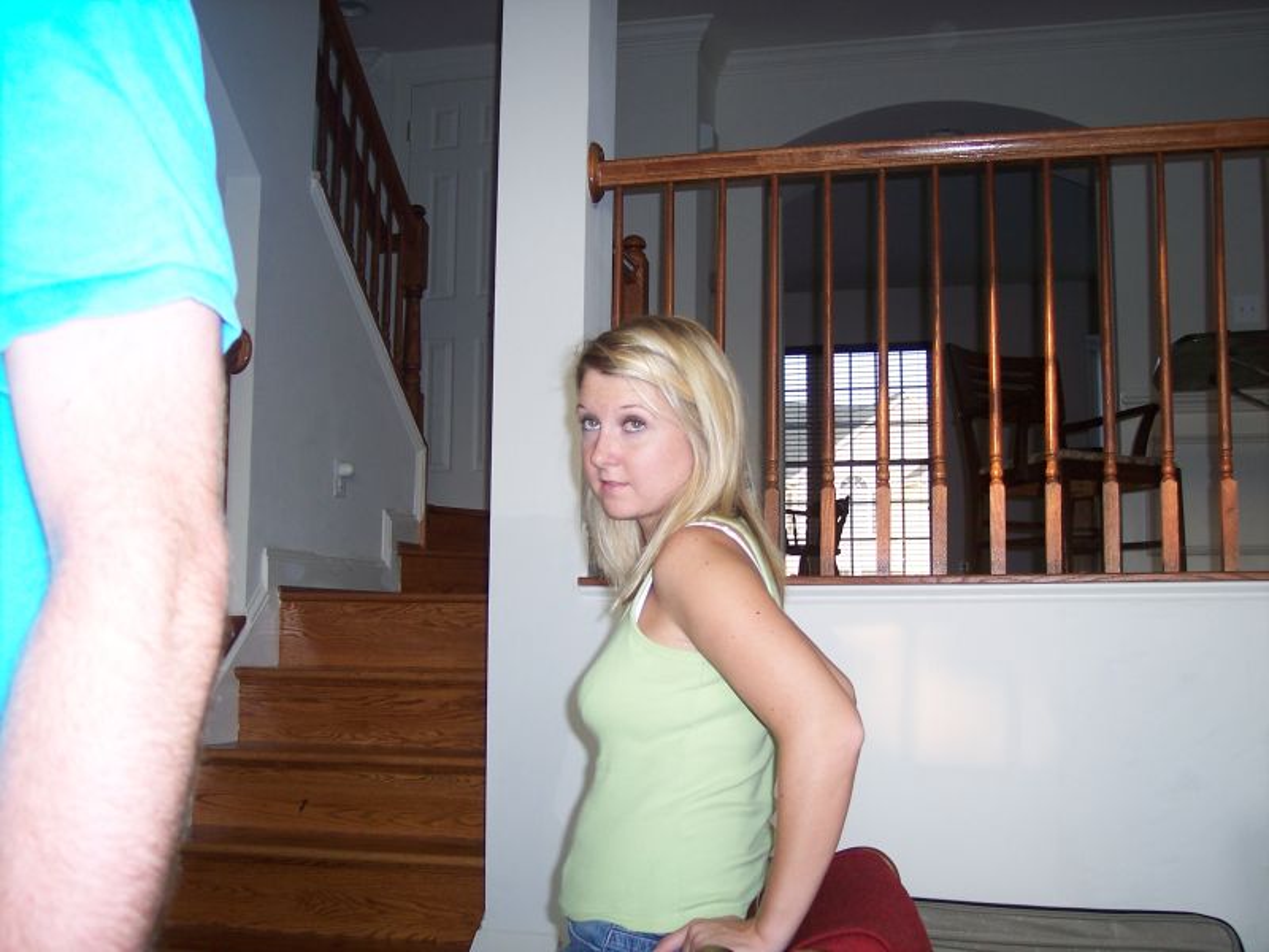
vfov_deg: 36.8
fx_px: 1430
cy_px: 476
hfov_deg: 47.9
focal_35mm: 39
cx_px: 634
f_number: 2.8
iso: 100
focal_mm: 8
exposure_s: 1/60
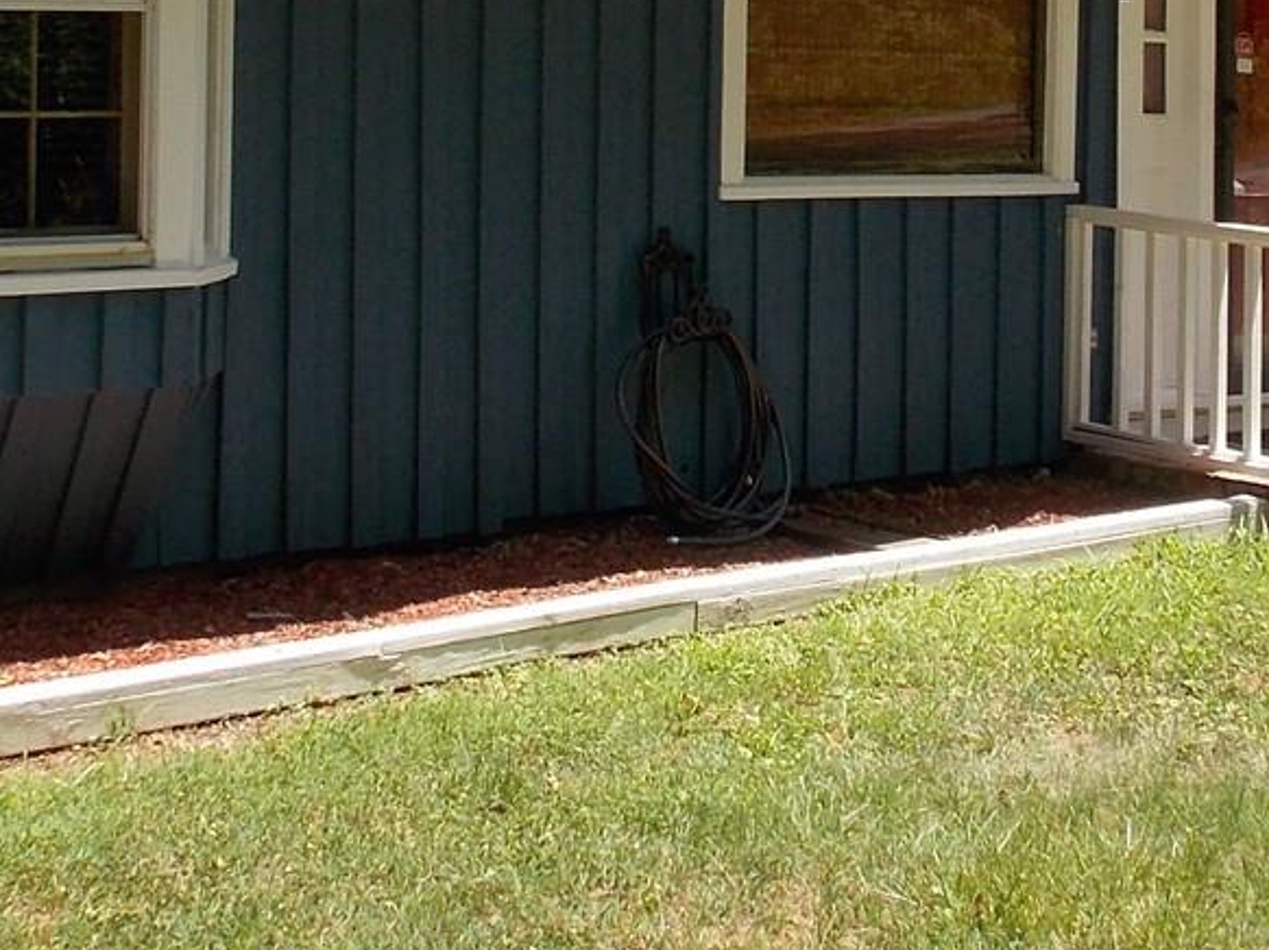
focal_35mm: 81
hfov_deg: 24.1
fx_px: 2968
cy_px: -48
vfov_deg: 17.7
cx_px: 680
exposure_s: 1/500
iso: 80
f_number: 3.1
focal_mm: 4
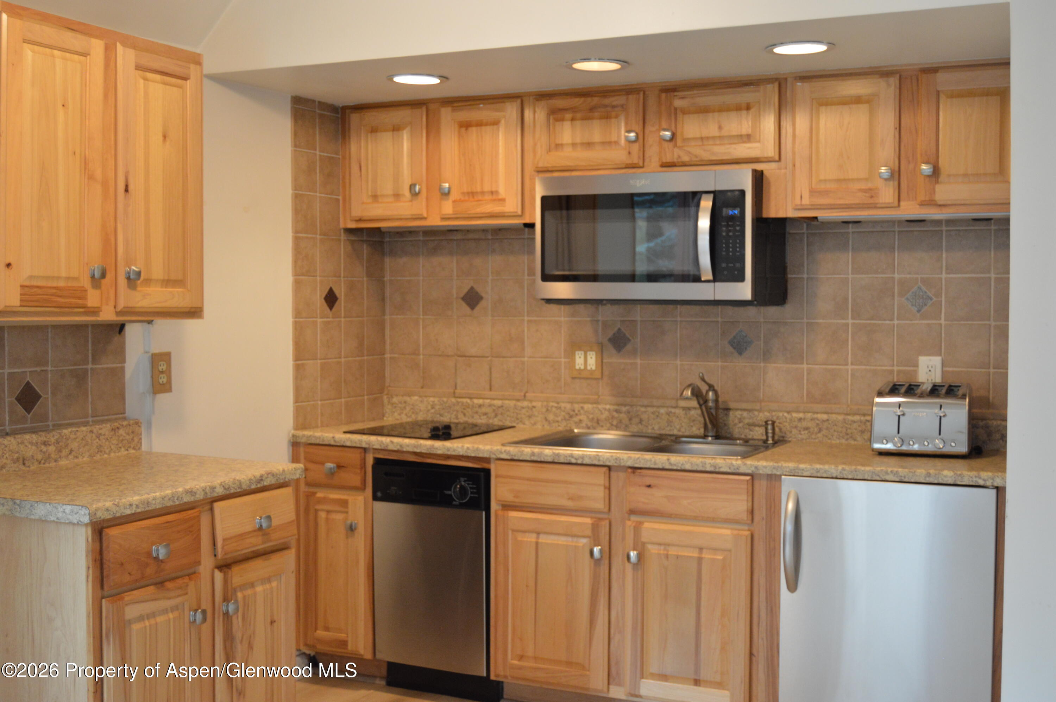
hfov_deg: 46.4
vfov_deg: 31.8
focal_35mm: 42
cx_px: 528
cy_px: 351
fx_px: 1231
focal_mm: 28
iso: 1000
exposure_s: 1/60
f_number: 4
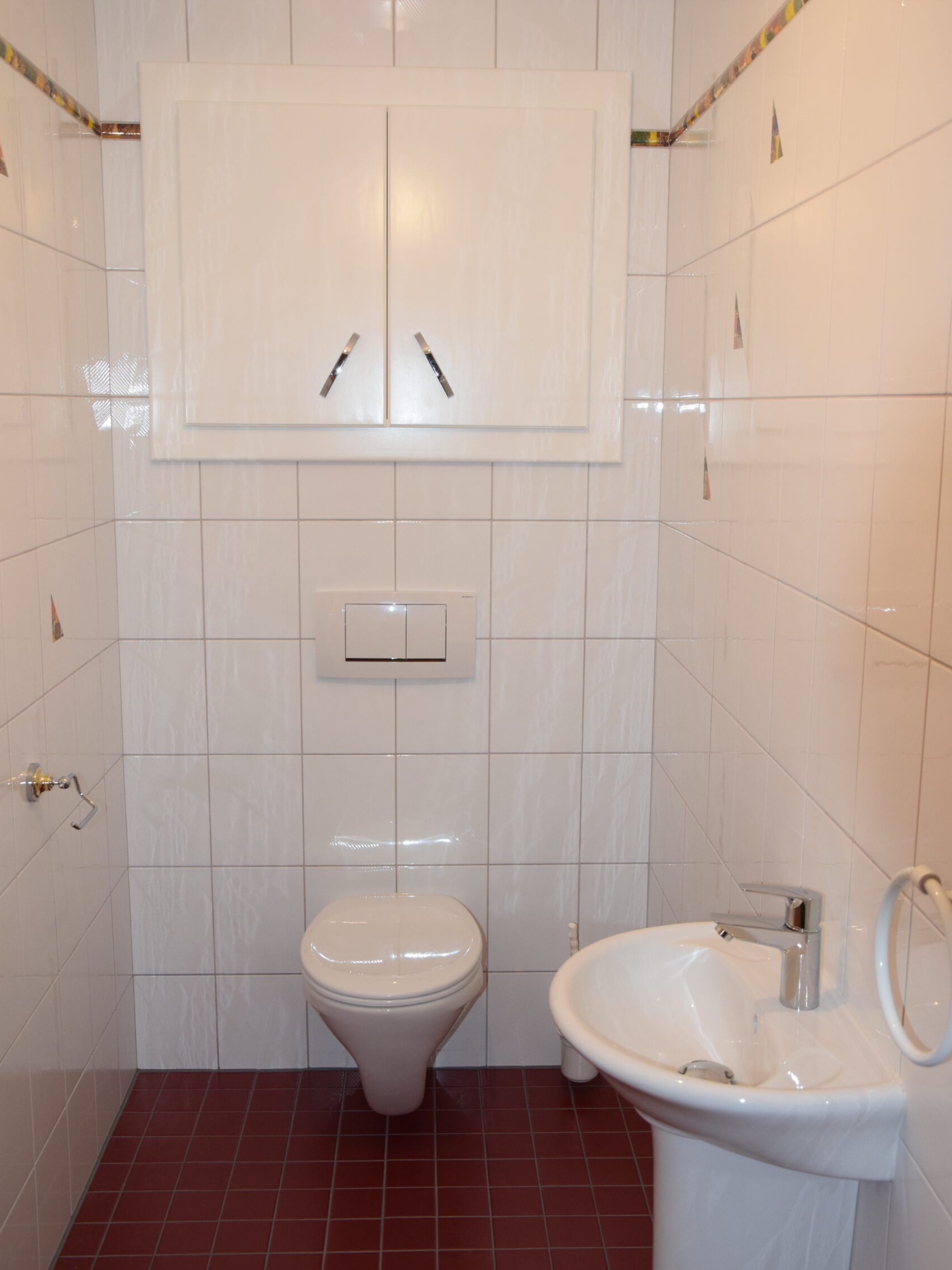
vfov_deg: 51.4
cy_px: 649
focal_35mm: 36
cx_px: 474
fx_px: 1320
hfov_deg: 39.7
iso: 800
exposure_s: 1/100
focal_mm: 22
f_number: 5
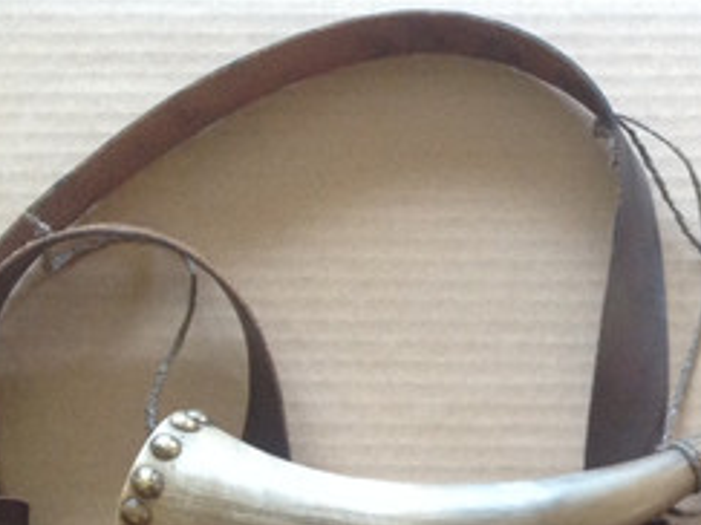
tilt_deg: -82.9
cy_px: 643
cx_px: 698
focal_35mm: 92
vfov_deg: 15.4
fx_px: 1862
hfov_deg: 20.6
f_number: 2.4
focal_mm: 4.28
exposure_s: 1/15
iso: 160
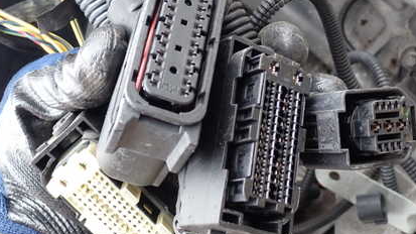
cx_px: 207
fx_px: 629
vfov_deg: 21.0
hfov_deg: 36.6
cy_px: 135
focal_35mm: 57
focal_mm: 6.37
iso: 200
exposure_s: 1/50
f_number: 3.5
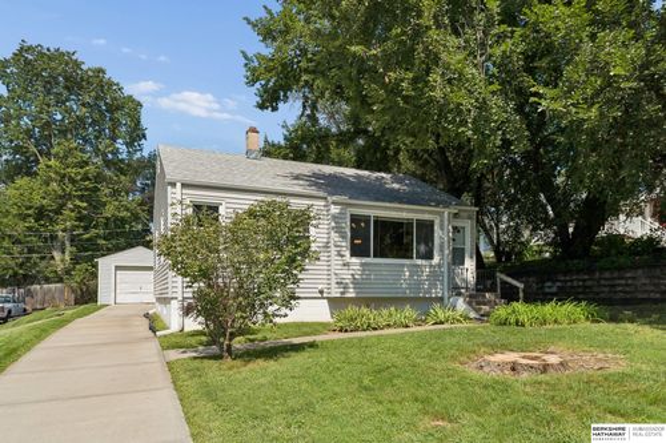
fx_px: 444
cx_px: 333
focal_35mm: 24
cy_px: 222
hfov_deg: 73.8
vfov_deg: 53.1
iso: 200
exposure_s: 1/800
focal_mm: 24
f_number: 8
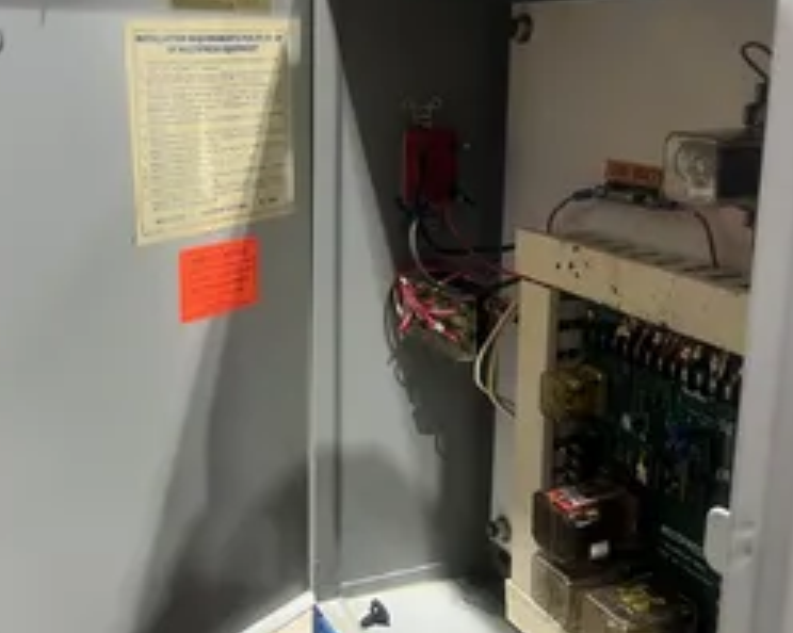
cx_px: 294
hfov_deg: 44.4
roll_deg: +0.9
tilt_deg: -13.0
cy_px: 265
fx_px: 962
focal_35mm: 41
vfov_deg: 36.4
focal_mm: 5.7
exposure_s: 1/60
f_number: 1.5
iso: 200
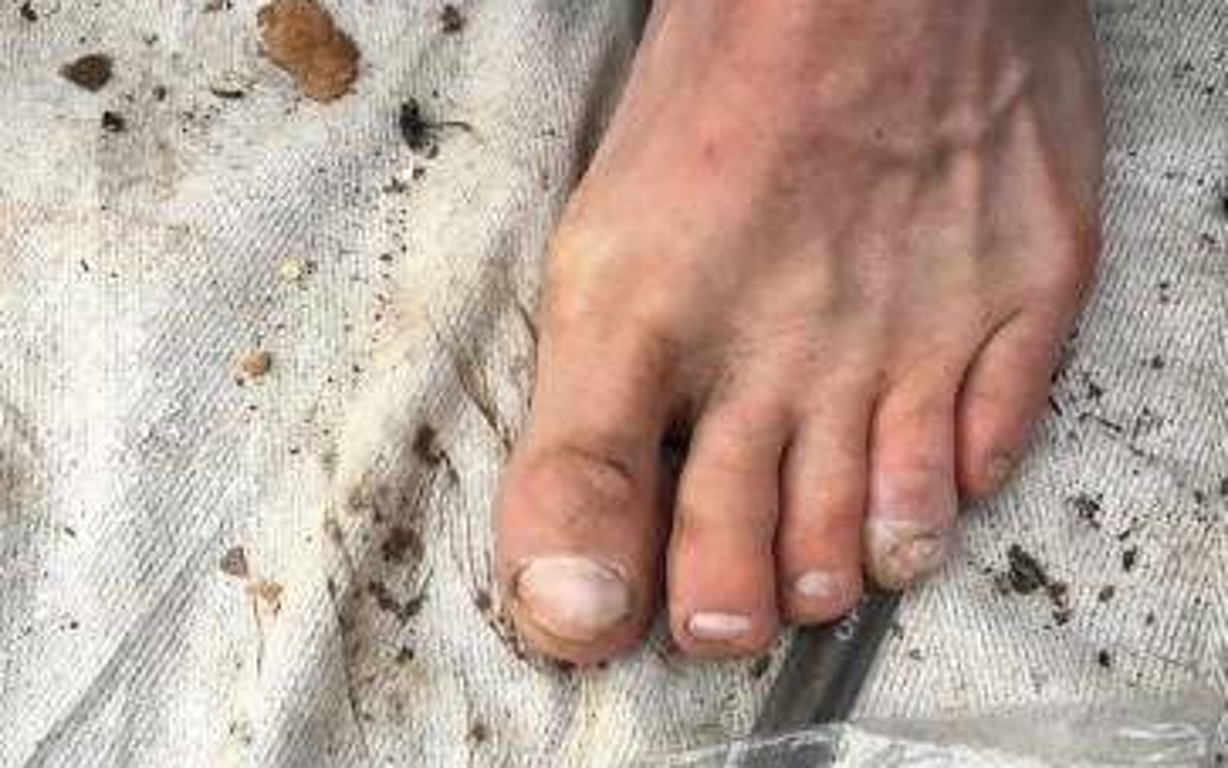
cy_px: 450
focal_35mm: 31
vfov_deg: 40.5
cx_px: 612
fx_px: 1038
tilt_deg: -77.3
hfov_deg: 61.2
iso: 50
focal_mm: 4.15
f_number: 2.2
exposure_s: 1/30
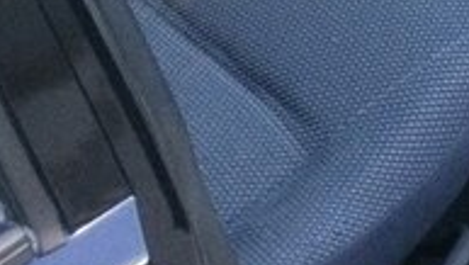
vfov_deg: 10.2
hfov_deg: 18.6
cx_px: 583
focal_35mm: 108
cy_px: -305
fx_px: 1344
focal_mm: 4.15
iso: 250
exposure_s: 1/33
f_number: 2.2
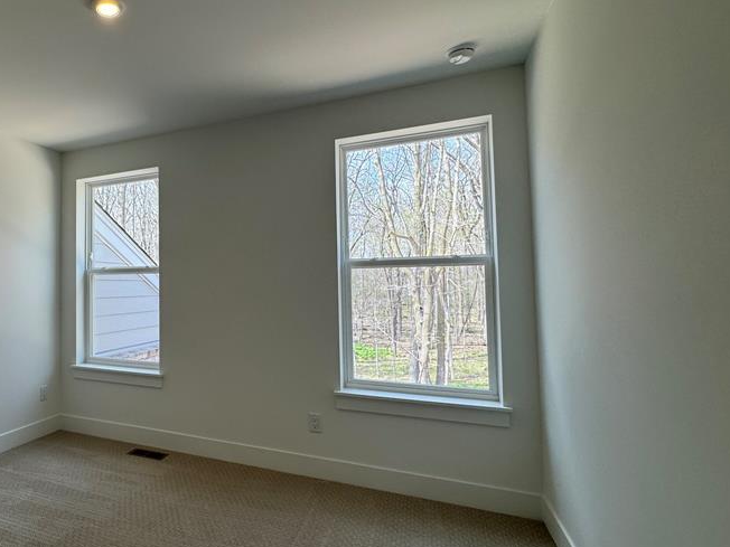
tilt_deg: +2.8
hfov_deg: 70.6
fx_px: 464
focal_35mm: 22
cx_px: 172
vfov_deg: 61.1
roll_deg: +0.2
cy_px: 267
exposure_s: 1/195
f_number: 2.2
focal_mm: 2.22
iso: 40
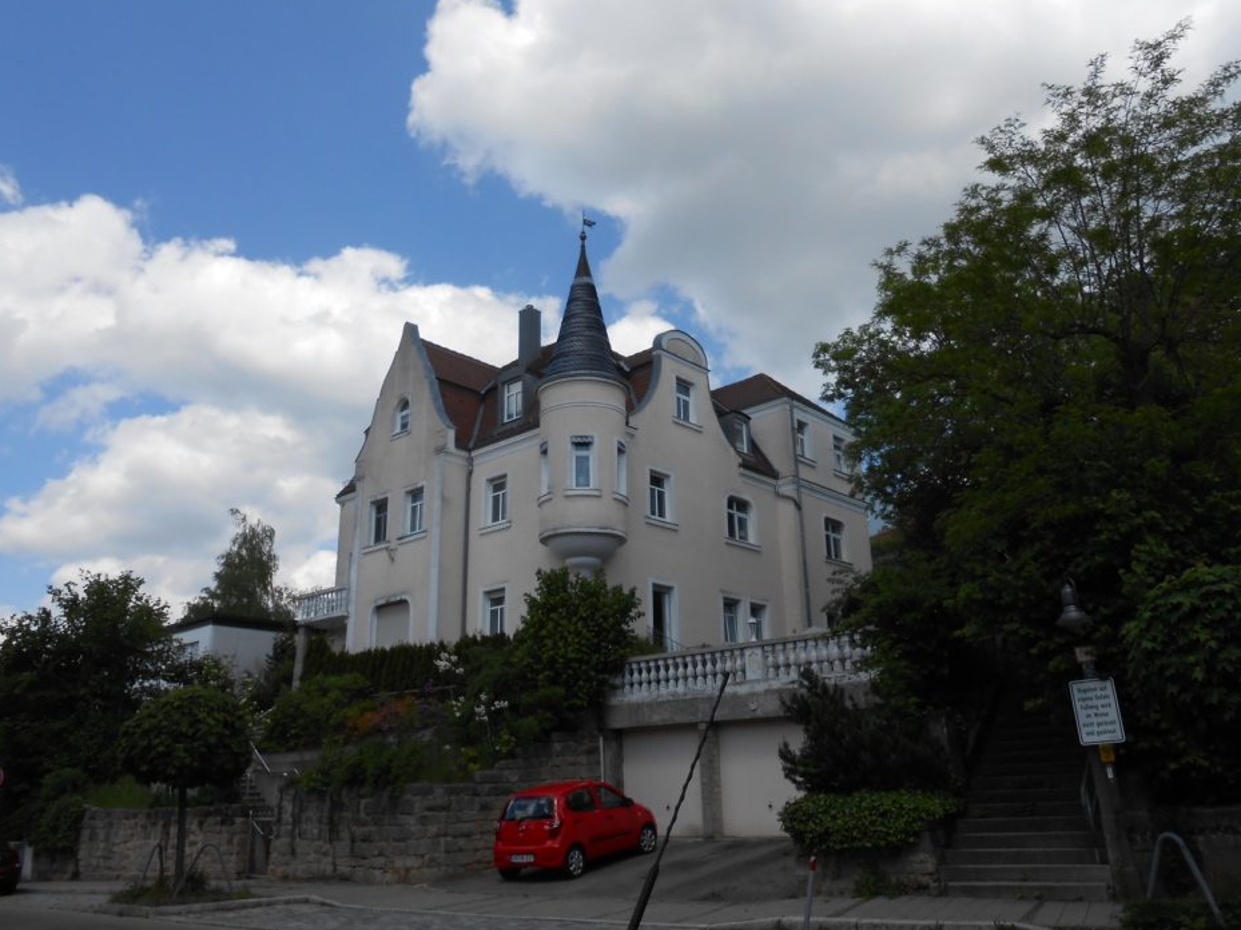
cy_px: 444
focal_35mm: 28
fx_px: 1003
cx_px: 652
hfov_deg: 63.4
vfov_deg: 49.7
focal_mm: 4.6
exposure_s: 1/1250
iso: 80
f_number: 3.5
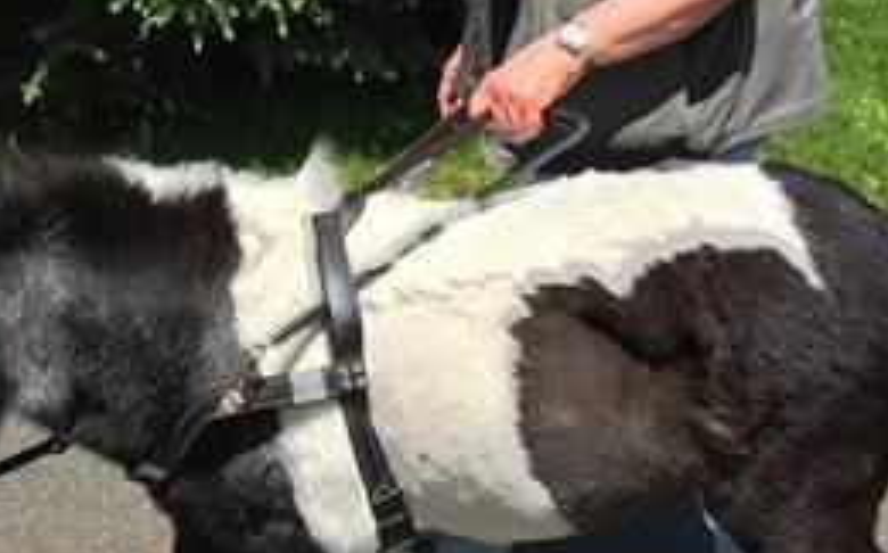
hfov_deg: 26.6
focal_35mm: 77
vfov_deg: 16.8
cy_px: 113
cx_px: 256
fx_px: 1862
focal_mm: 4.15
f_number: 2.2
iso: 25
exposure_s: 1/962
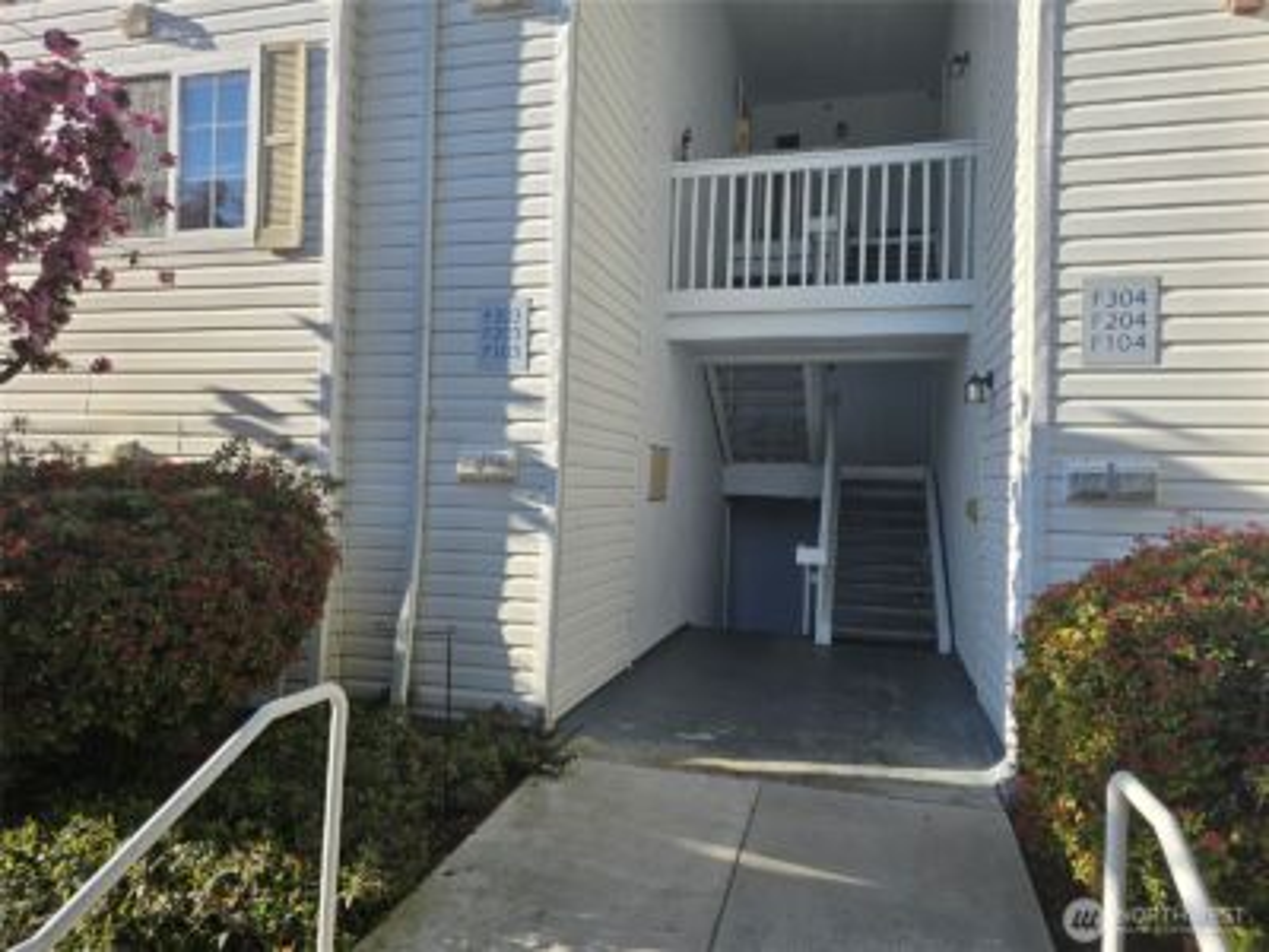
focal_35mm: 23
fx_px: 843
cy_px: 476
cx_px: 634
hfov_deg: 73.9
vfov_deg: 58.9
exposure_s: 1/408
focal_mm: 6.3
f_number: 1.7
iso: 12
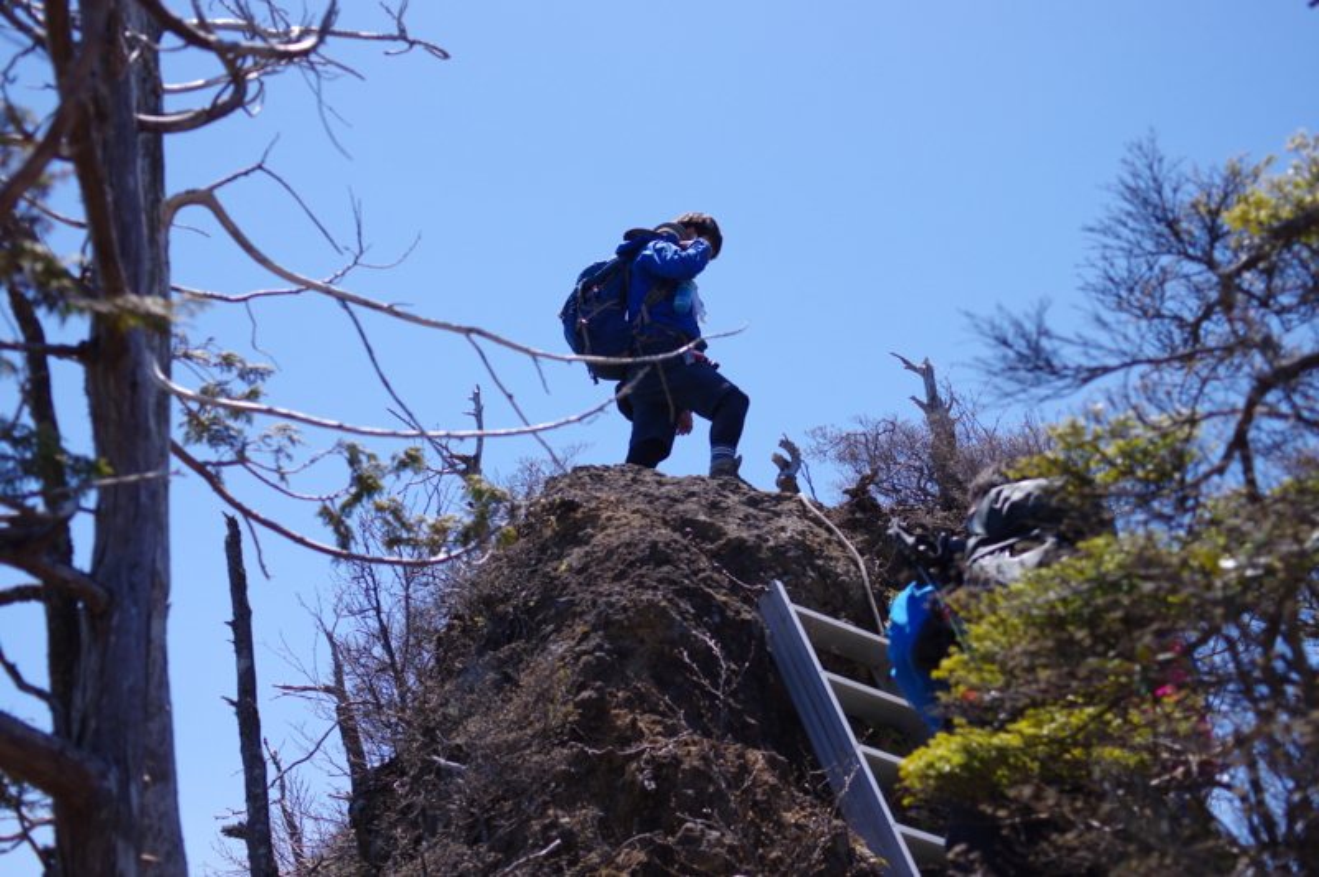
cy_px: 438
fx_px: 1904
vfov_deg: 25.9
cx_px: 660
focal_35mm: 52
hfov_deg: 38.2
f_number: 4
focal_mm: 35
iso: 200
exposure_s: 1/1600
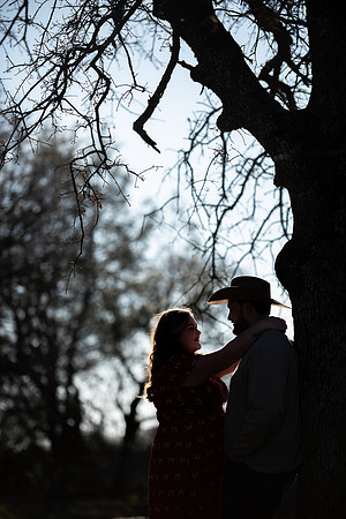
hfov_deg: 9.8
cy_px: 260
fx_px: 2018
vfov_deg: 14.7
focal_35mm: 140
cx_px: 173
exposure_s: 1/1000
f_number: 2.8
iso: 50
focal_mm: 140
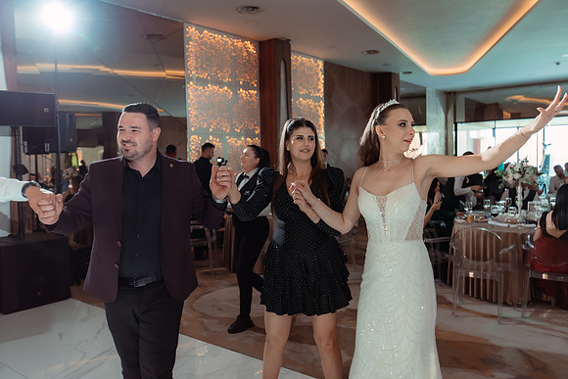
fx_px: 473
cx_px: 284
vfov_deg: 43.6
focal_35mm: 30
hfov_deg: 61.9
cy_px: 190
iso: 2500
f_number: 2.8
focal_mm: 30
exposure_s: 1/200
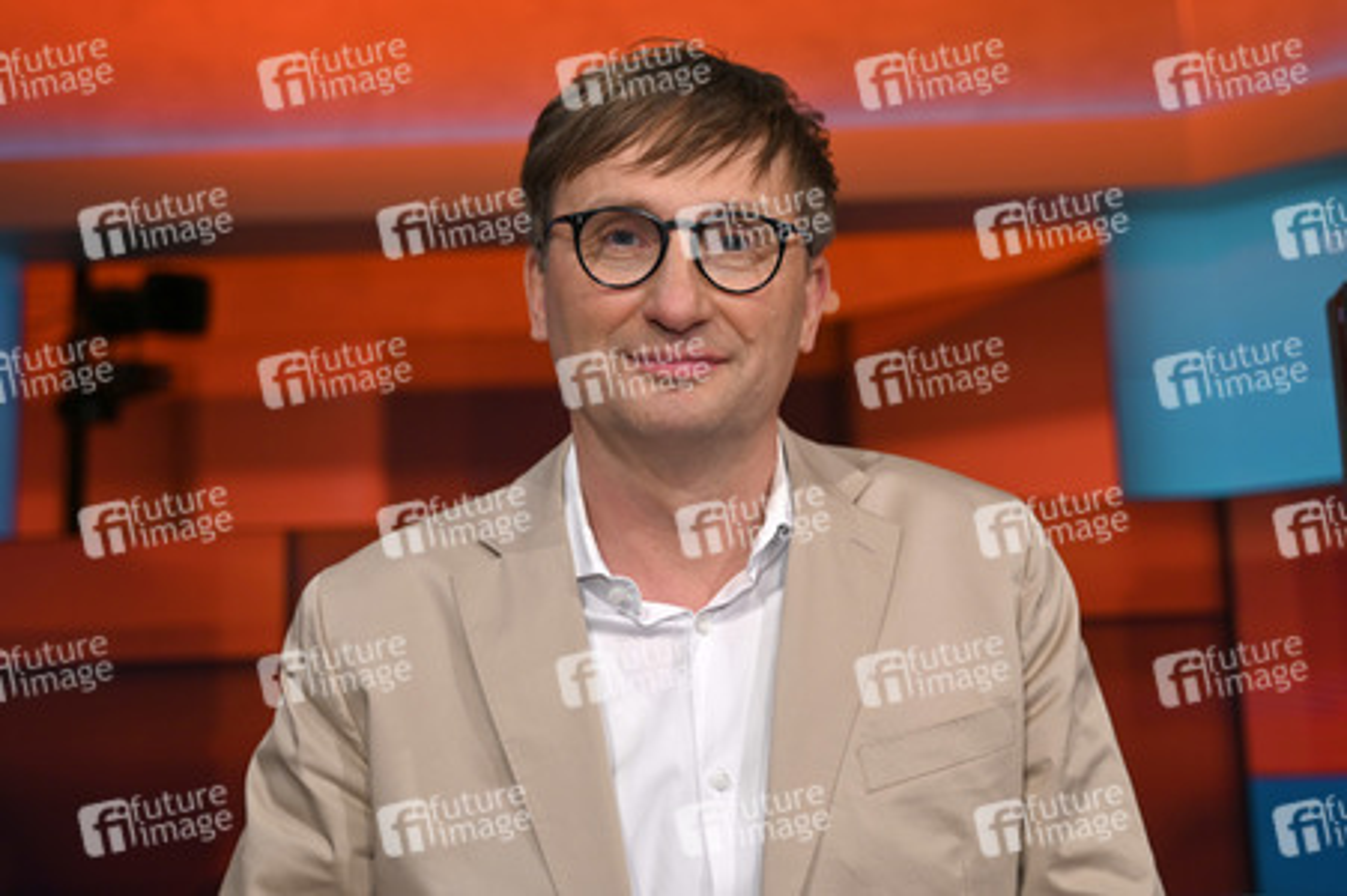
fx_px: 1645
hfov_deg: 44.5
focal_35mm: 44
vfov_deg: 30.5
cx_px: 674
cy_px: 448
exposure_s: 1/200
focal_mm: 44
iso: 400
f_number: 2.8
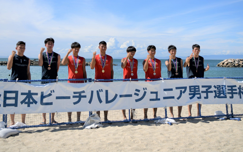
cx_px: 116
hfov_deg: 50.4
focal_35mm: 39
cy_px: 66
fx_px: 258
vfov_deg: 32.7
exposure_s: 1/3200
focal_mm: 34
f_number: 2.8
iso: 100
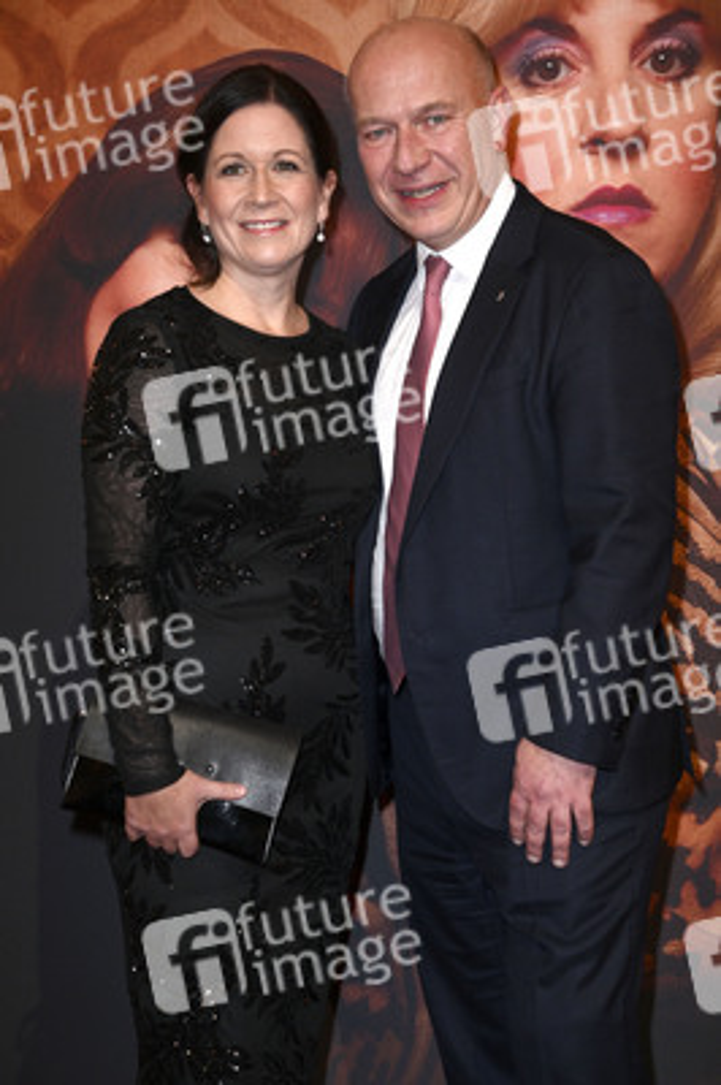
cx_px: 360
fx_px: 2167
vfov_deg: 28.1
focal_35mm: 72
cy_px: 542
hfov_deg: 18.9
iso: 1250
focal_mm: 72
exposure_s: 1/250
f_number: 5.6
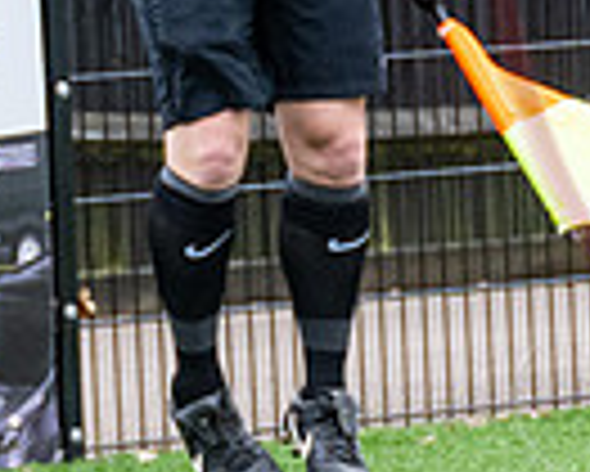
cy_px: -17
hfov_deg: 3.3
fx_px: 10118
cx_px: 990
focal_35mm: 579
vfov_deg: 2.7
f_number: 4
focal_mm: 74
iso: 800
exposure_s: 1/1000
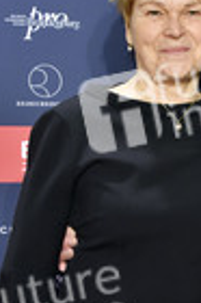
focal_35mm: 126
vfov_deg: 16.2
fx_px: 1058
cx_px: 253
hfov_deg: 10.6
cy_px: 210
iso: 1000
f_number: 6.3
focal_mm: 44
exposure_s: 1/160
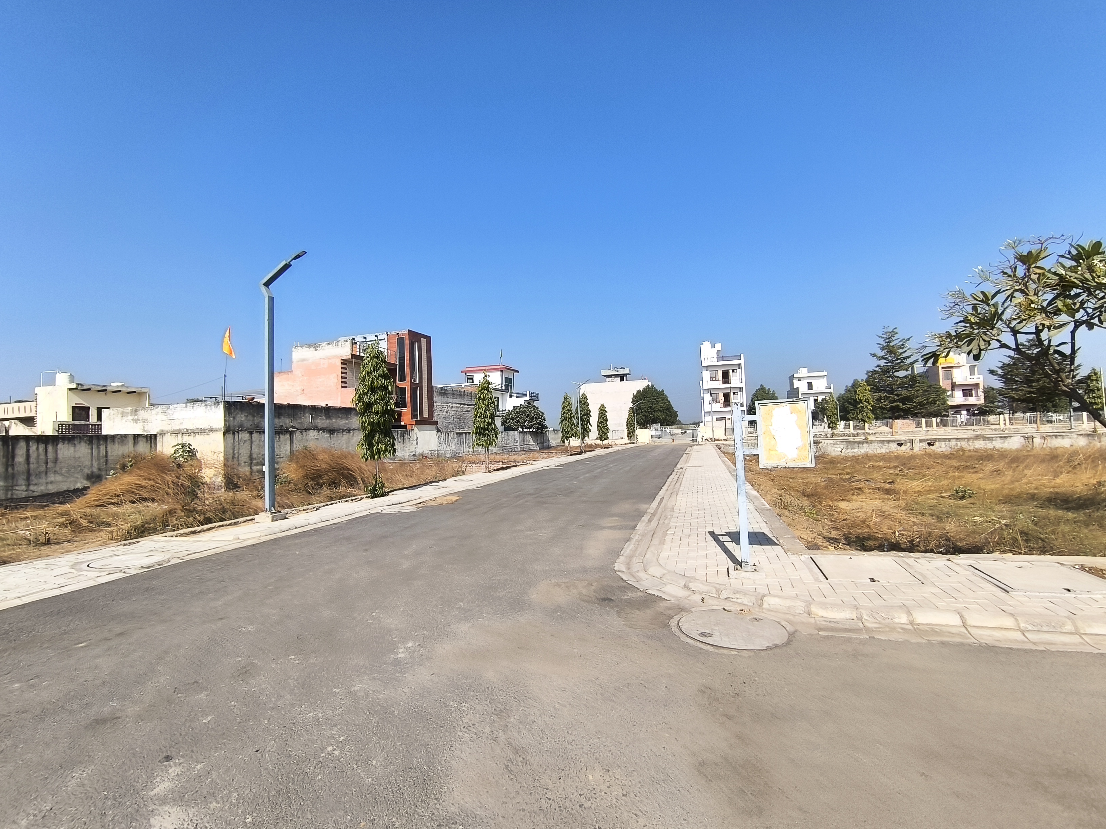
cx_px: 553
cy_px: 414
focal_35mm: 16
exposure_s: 1/1469
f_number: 2.2
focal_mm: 1.65
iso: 50
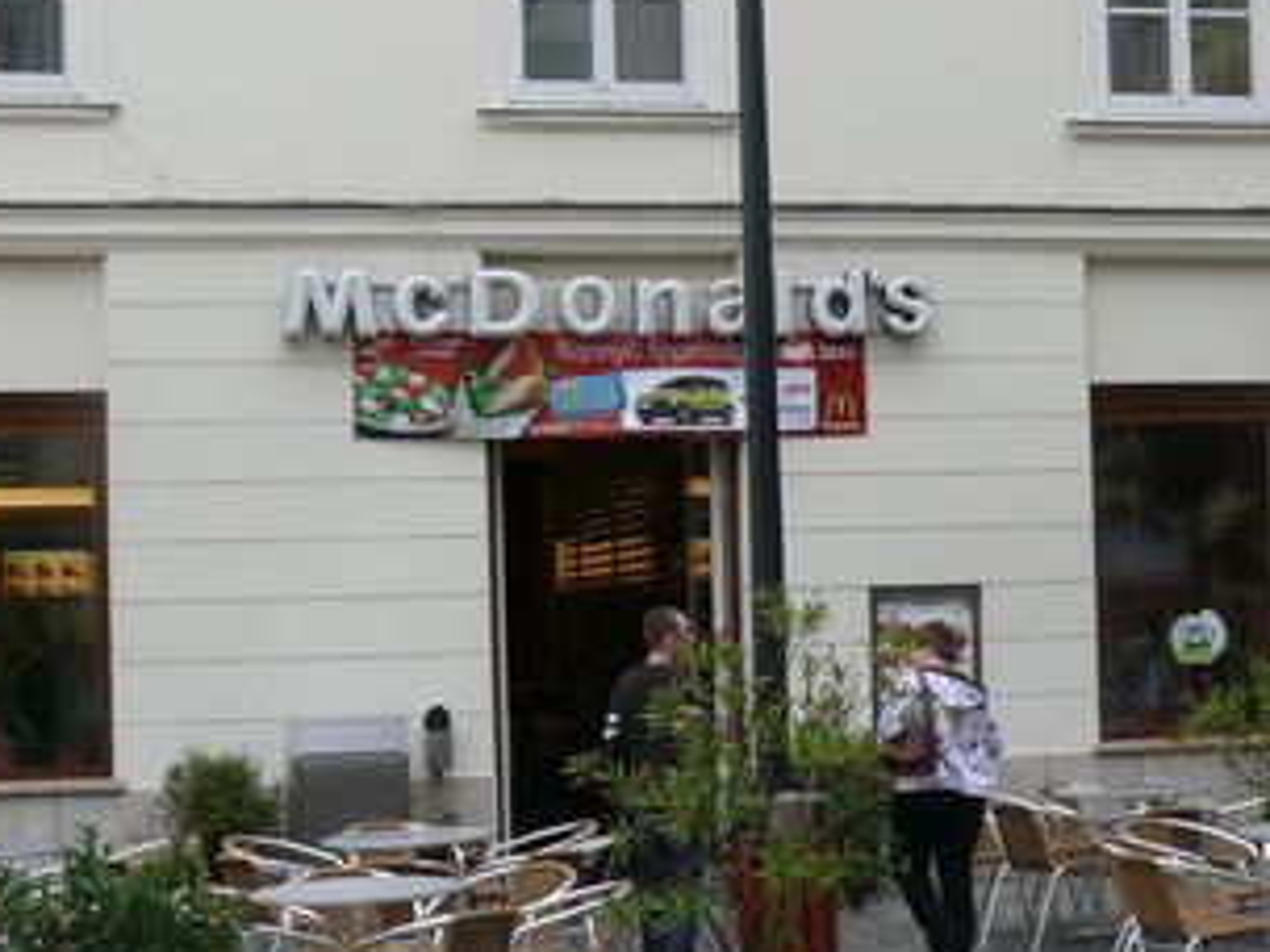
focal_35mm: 75
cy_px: 568
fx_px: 2752
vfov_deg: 19.6
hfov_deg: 26.0
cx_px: 710
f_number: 4
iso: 100
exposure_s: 1/125
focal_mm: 10
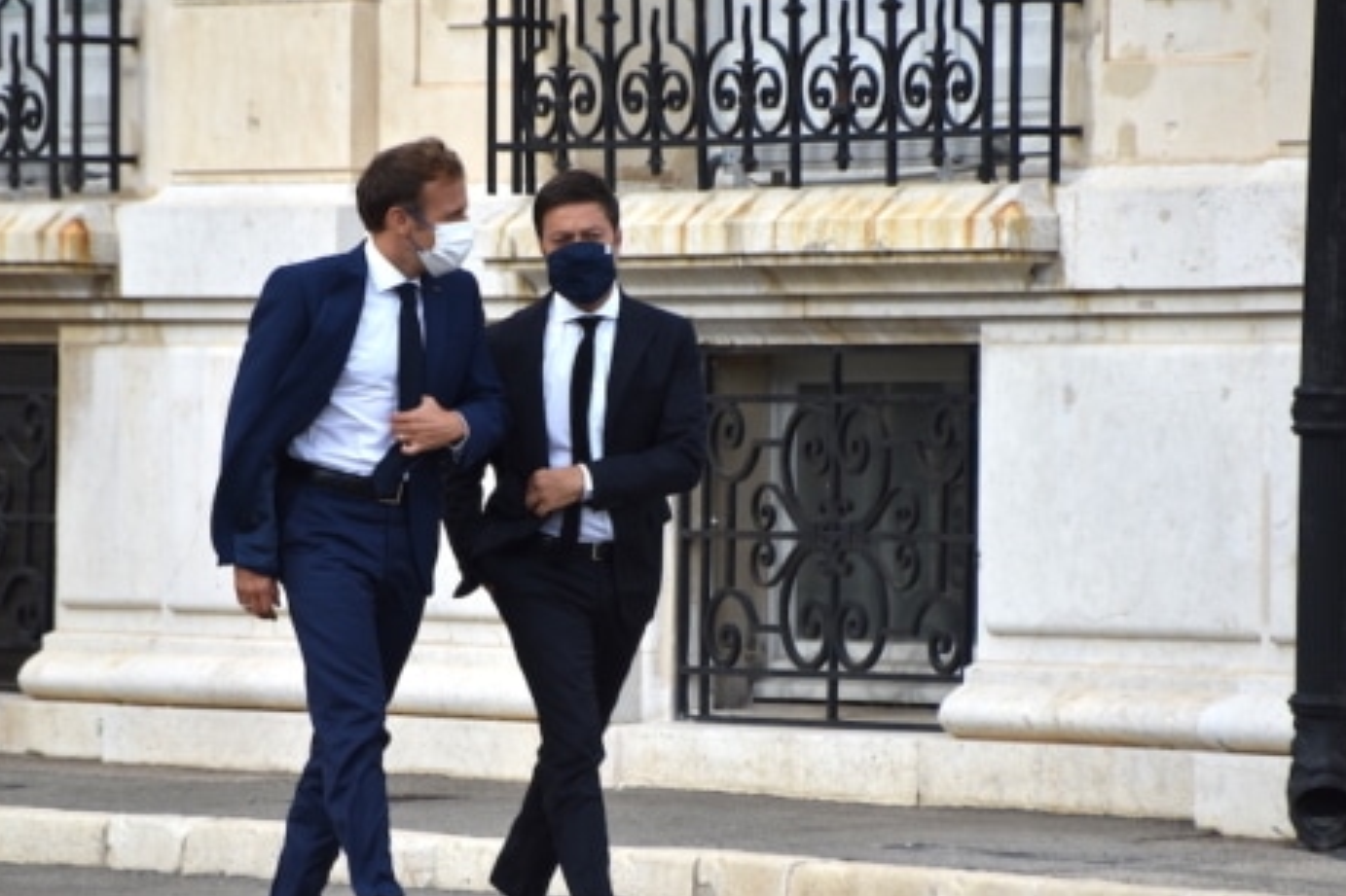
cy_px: 511
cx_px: 555
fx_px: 15323
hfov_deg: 5.0
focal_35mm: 410
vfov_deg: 3.4
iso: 220
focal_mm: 210
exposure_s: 1/500
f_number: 6.3
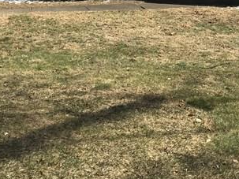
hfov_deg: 19.9
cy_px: -77
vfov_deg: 14.2
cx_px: 173
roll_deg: -0.1
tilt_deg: +0.0
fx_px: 676
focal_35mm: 98
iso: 25
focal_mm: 4.15
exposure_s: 1/1603
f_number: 2.2
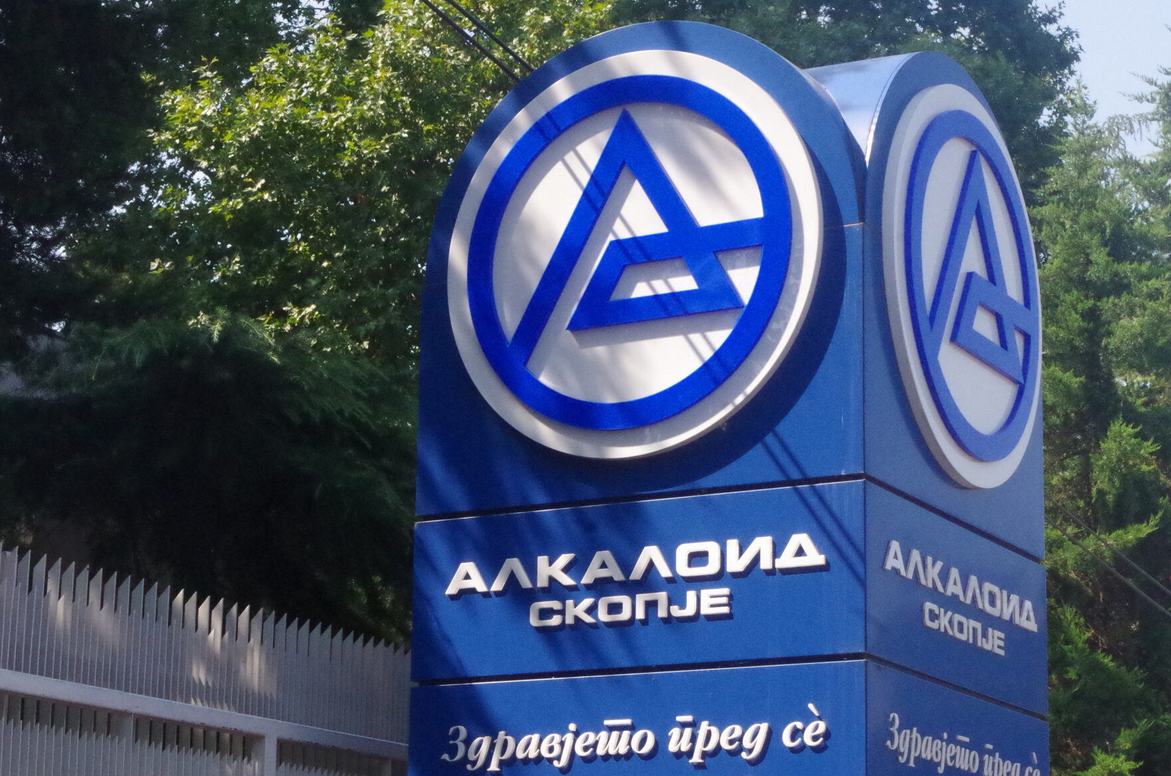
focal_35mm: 83
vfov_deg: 16.4
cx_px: 596
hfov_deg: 24.5
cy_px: 461
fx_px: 2695
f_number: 16
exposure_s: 1/800
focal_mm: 37.5
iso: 3200
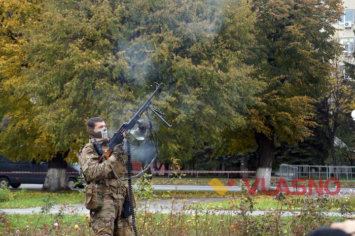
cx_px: 178
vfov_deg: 12.1
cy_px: 118
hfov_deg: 18.2
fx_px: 1108
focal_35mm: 112
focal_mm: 75
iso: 320
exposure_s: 1/125
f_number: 5.6
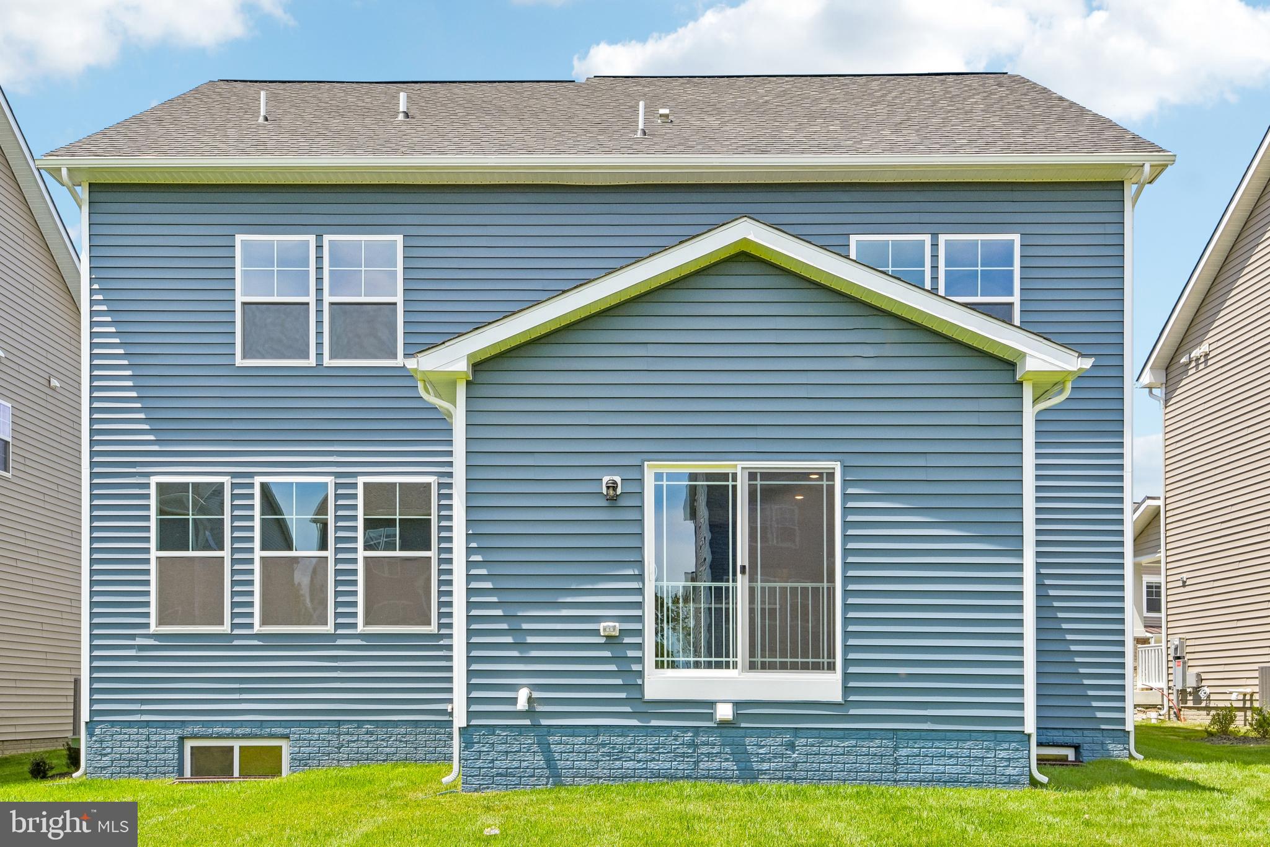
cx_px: 635
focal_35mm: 32
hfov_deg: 58.7
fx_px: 1129
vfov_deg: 41.1
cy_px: 424
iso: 400
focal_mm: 32
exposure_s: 1/1600
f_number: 8
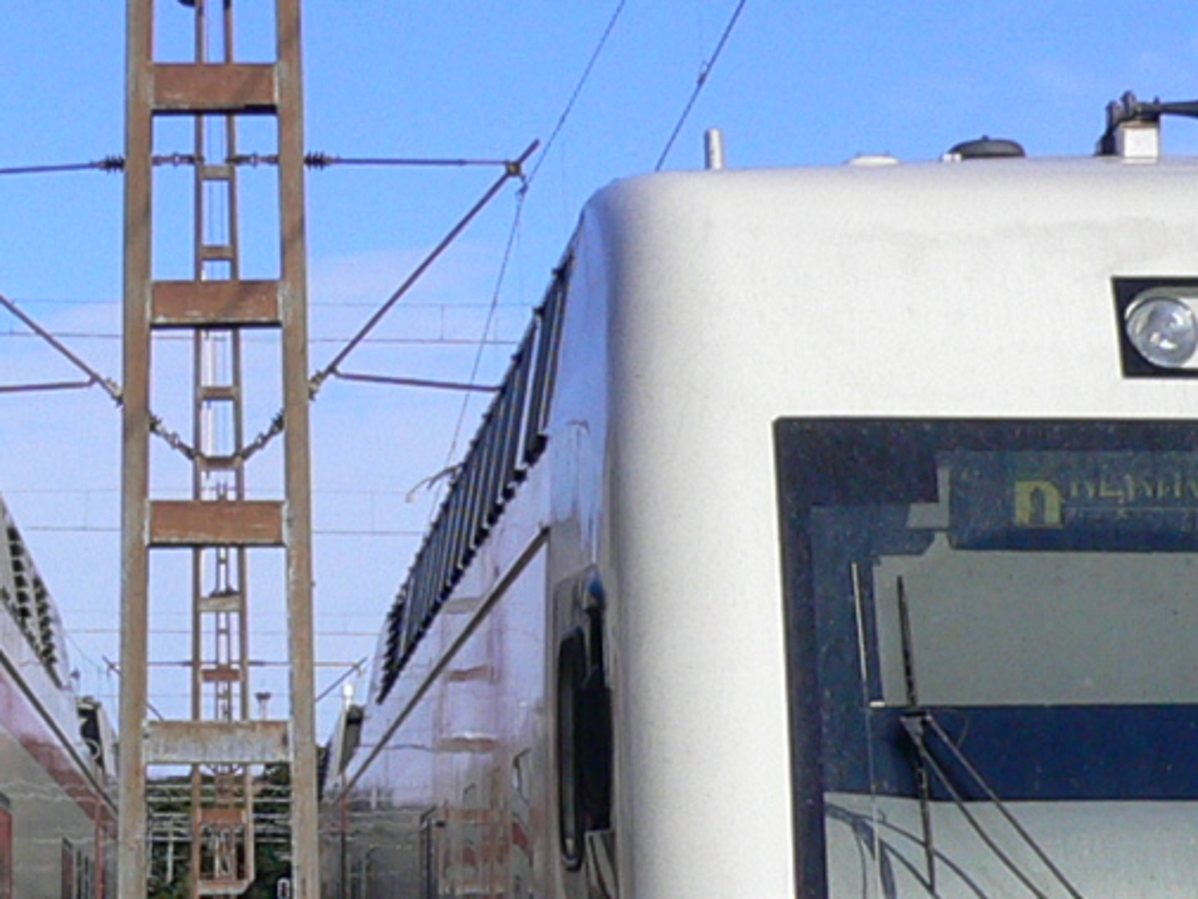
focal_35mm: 142
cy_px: 707
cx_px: 223
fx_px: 4916
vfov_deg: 10.4
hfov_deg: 13.8
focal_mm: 5.8
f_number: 5.6
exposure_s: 1/400
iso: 80
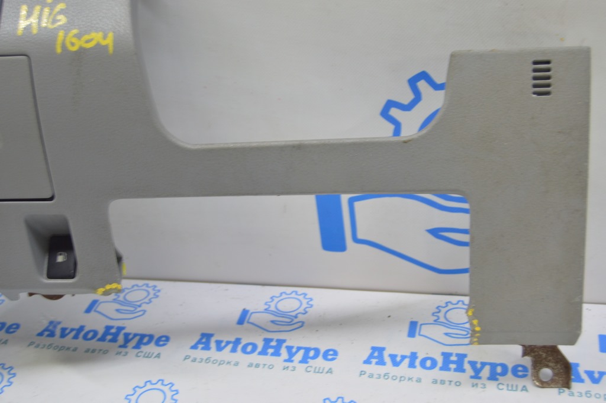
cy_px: 202
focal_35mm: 46
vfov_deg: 28.9
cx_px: 303
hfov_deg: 42.4
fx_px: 782
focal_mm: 31
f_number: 5.6
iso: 400
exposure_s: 1/20
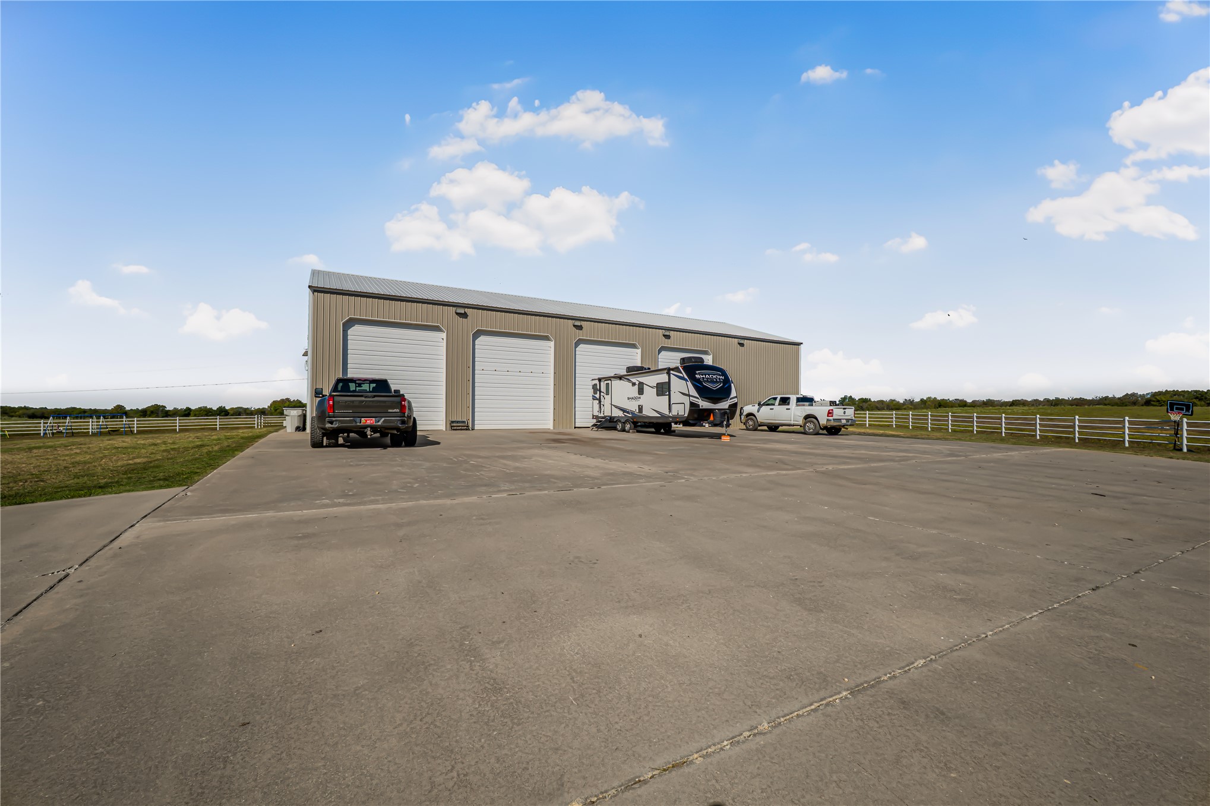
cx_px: 605
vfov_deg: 81.1
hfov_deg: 104.3
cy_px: 403
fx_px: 470
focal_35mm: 14
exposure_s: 1/200
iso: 80
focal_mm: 14
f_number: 8
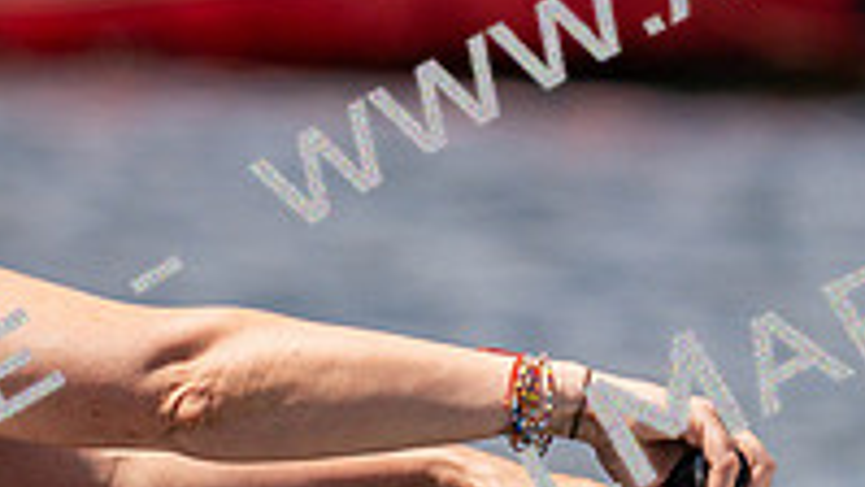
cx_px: -65
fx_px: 29798
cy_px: 298
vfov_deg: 0.9
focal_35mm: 1299
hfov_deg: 1.7
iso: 250
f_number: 6.3
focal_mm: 426
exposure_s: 1/2000
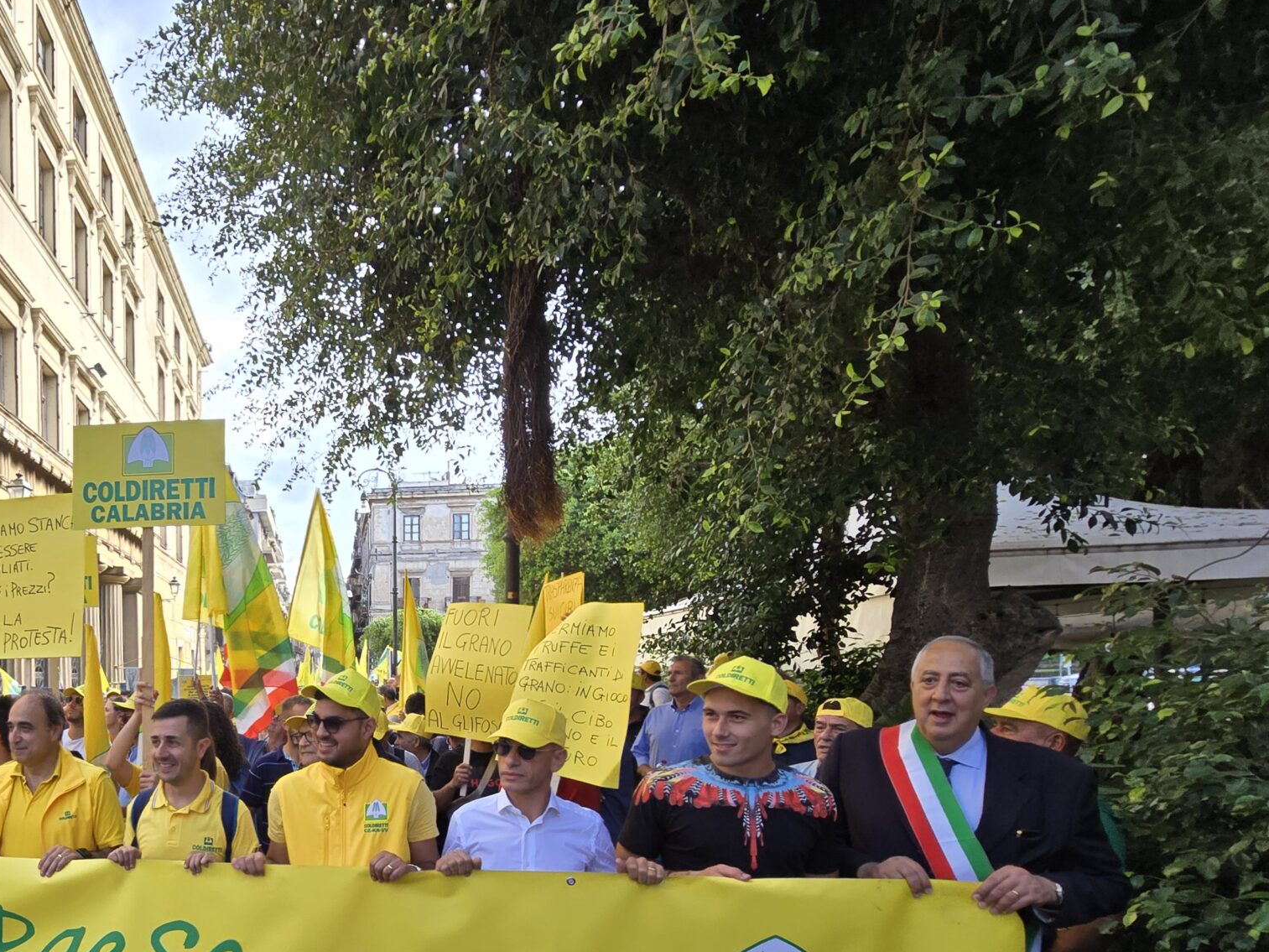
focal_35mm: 22
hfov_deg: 66.7
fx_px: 807
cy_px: 711
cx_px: 196
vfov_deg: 58.0
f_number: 2.2
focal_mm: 2.2
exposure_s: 1/194
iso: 50
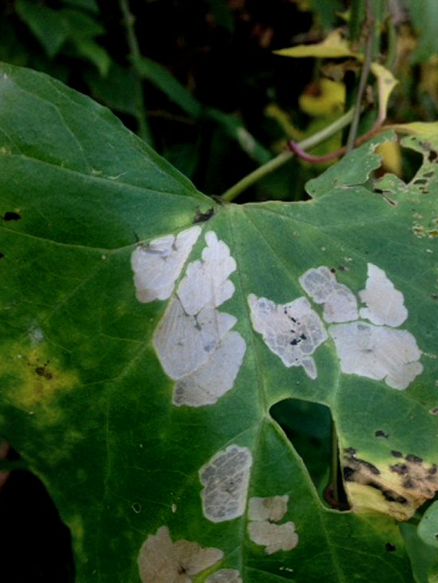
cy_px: 363
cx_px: 229
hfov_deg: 32.2
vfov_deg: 41.8
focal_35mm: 45
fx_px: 759
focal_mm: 4.12
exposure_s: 1/20
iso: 64
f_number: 2.4
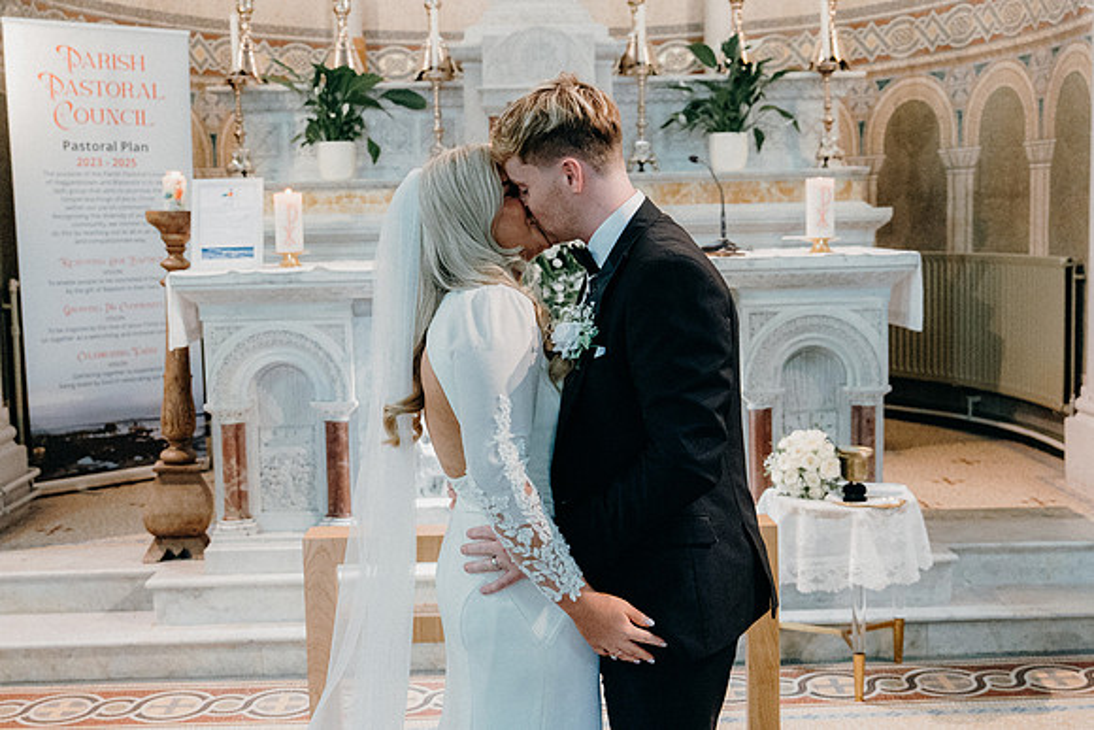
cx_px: 547
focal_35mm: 46
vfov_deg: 29.3
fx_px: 1398
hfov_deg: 42.7
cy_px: 365
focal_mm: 31
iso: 5000
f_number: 3.5
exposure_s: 1/160
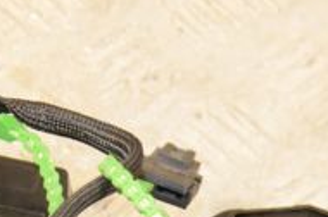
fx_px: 1746
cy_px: 362
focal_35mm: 192
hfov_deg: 10.7
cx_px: 292
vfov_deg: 7.0
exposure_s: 1/200
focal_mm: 38
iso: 1600
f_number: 6.3
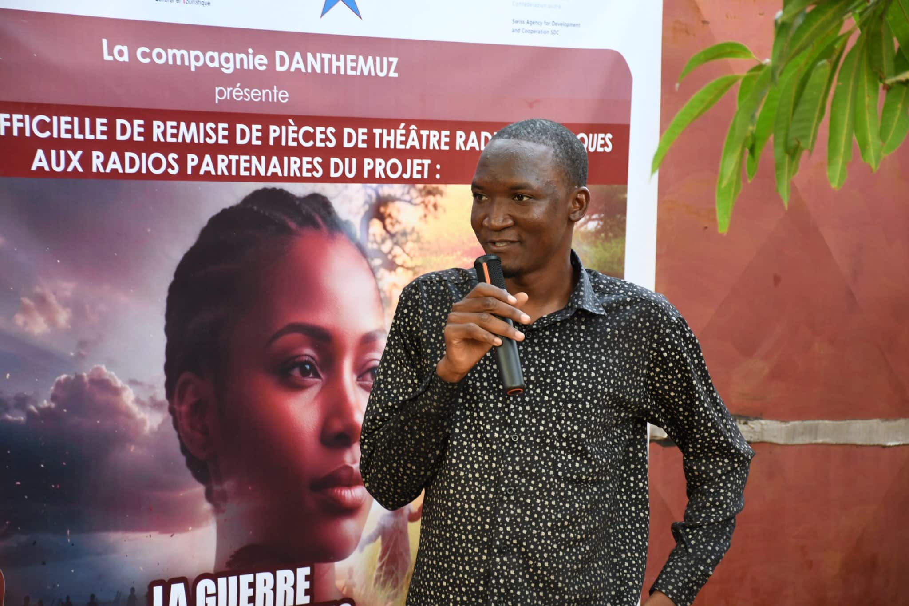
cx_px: 454
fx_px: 3030
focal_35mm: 120
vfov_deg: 11.4
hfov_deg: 17.1
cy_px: 303
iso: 1250
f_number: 5.3
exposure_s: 1/125
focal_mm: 80
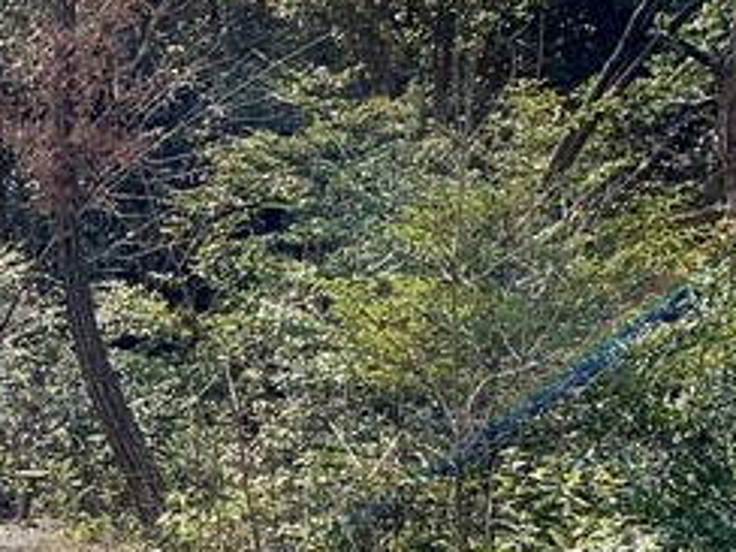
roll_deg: +0.5
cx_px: -211
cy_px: 398
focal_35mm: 128
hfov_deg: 14.8
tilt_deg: -6.8
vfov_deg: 11.6
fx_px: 2722
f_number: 1.8
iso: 25
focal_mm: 4.25
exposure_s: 1/2160
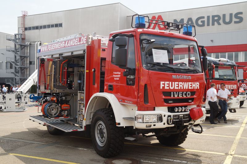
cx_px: 124
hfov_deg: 46.4
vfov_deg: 31.8
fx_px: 288
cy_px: 82
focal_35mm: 42
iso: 100
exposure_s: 1/320
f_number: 5.6
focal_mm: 28
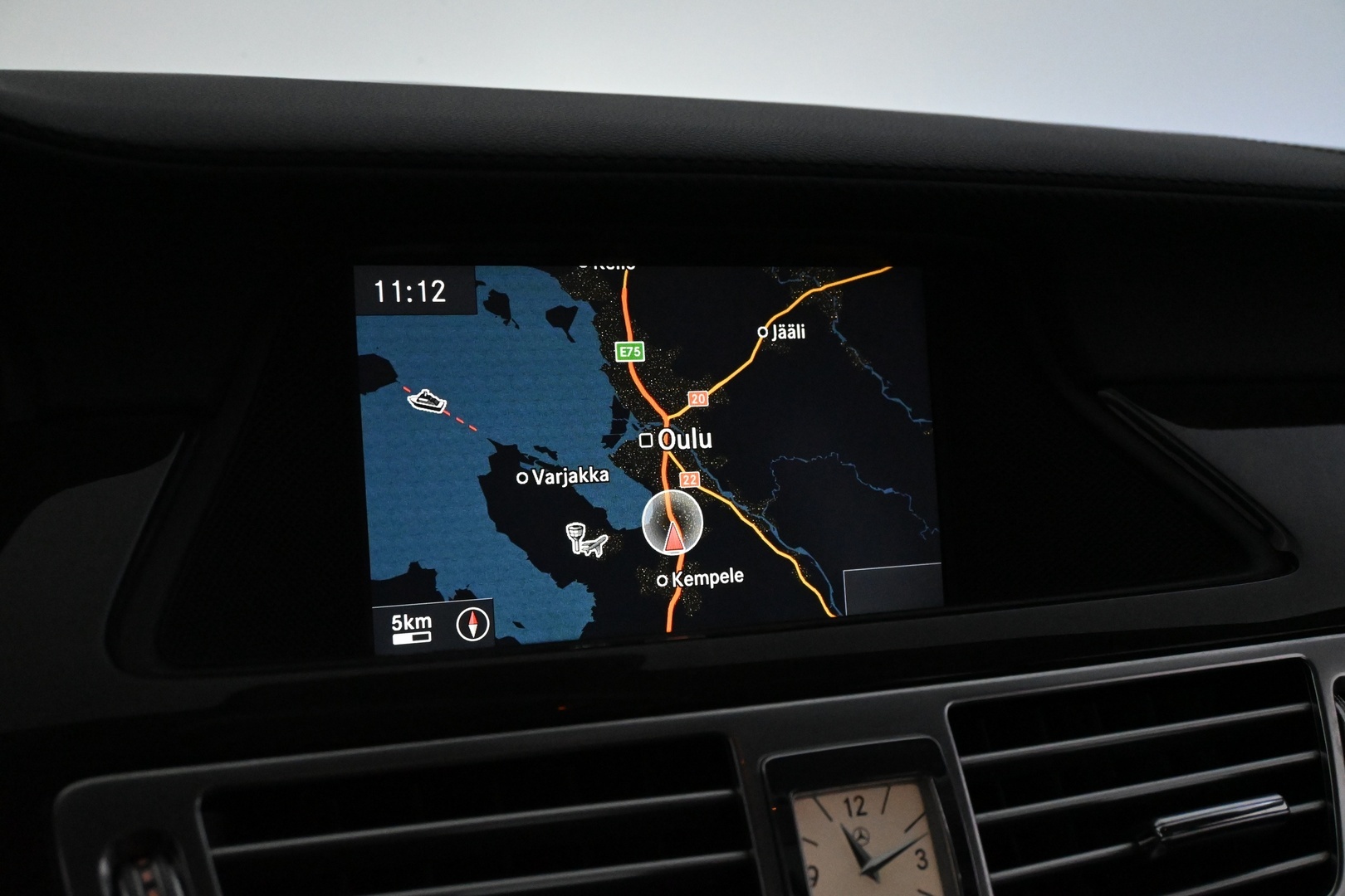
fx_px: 1485
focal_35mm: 40
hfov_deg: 48.7
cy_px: 448
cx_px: 672
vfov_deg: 33.6
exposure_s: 1/200
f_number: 7.1
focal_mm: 26.5
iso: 6400
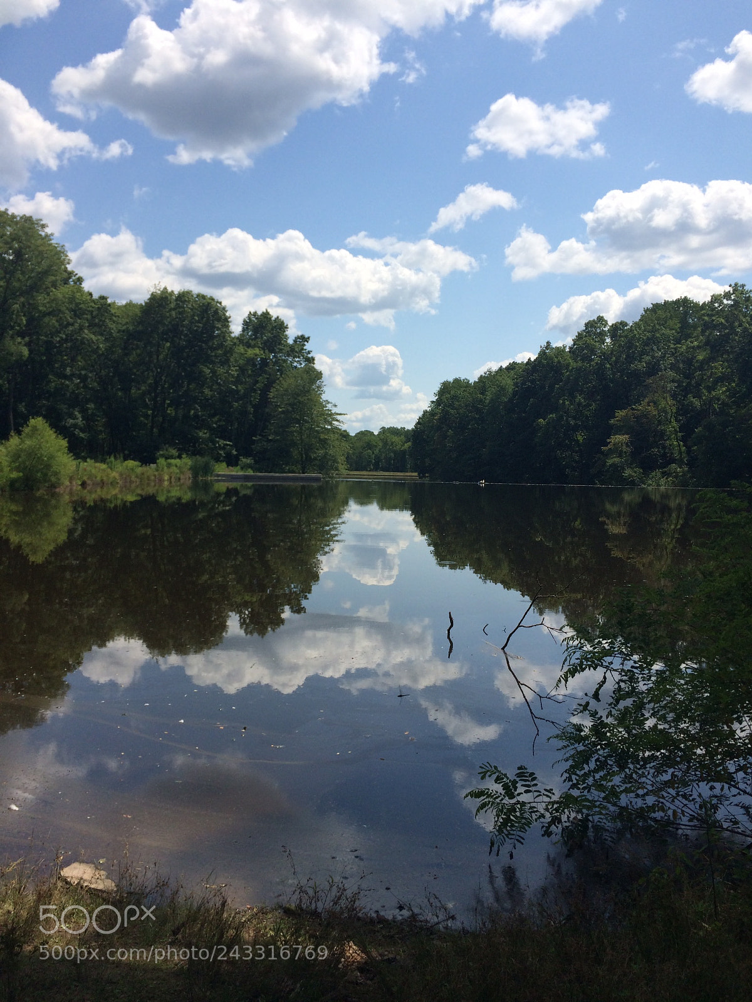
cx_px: 376
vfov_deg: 60.0
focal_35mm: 30
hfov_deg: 46.8
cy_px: 501
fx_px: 869
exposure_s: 1/3165
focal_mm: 4.12
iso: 32
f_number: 2.2
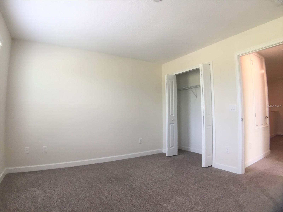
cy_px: 106
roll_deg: -0.1
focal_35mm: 29
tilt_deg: +3.0
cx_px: 142
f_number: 2.2
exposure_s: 1/30
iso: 32
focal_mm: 4.15
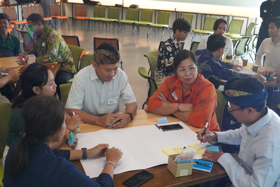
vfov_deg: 31.9
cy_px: 94
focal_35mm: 42
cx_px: 140
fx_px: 327
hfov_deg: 46.4
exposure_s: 1/160
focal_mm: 28
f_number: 4
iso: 10000
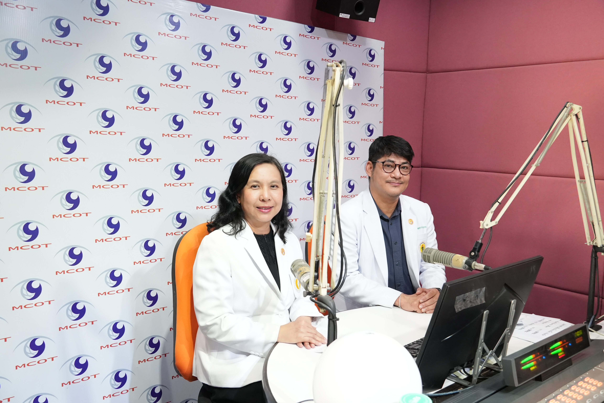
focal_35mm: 33
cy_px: 202
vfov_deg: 40.0
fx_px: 554
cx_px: 302
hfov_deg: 57.2
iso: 3200
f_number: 4.5
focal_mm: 22
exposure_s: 1/60
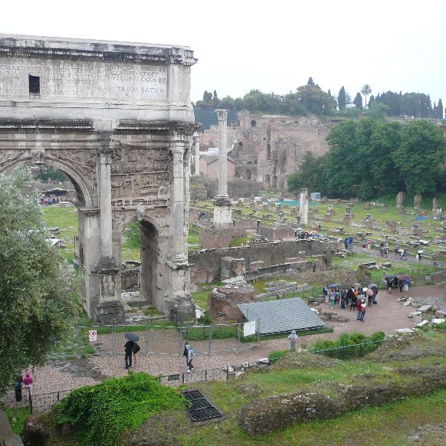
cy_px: 227
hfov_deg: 48.4
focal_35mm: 34
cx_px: 202
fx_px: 496
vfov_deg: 48.4
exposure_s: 1/320
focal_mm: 4.6
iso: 100
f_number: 2.8
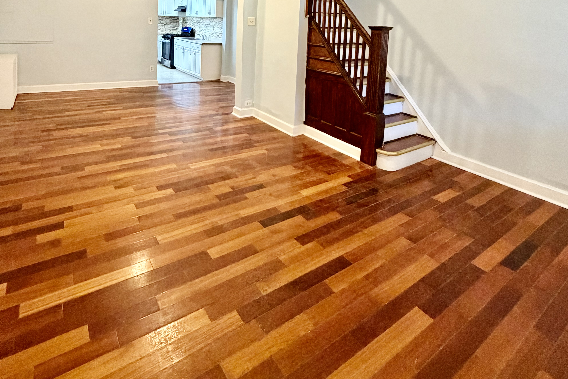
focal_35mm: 21
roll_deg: -2.5
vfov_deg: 53.9
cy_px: 57
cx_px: 270
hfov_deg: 81.2
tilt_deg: -4.9
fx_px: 331
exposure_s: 1/60
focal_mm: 2.22
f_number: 2.2
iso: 500
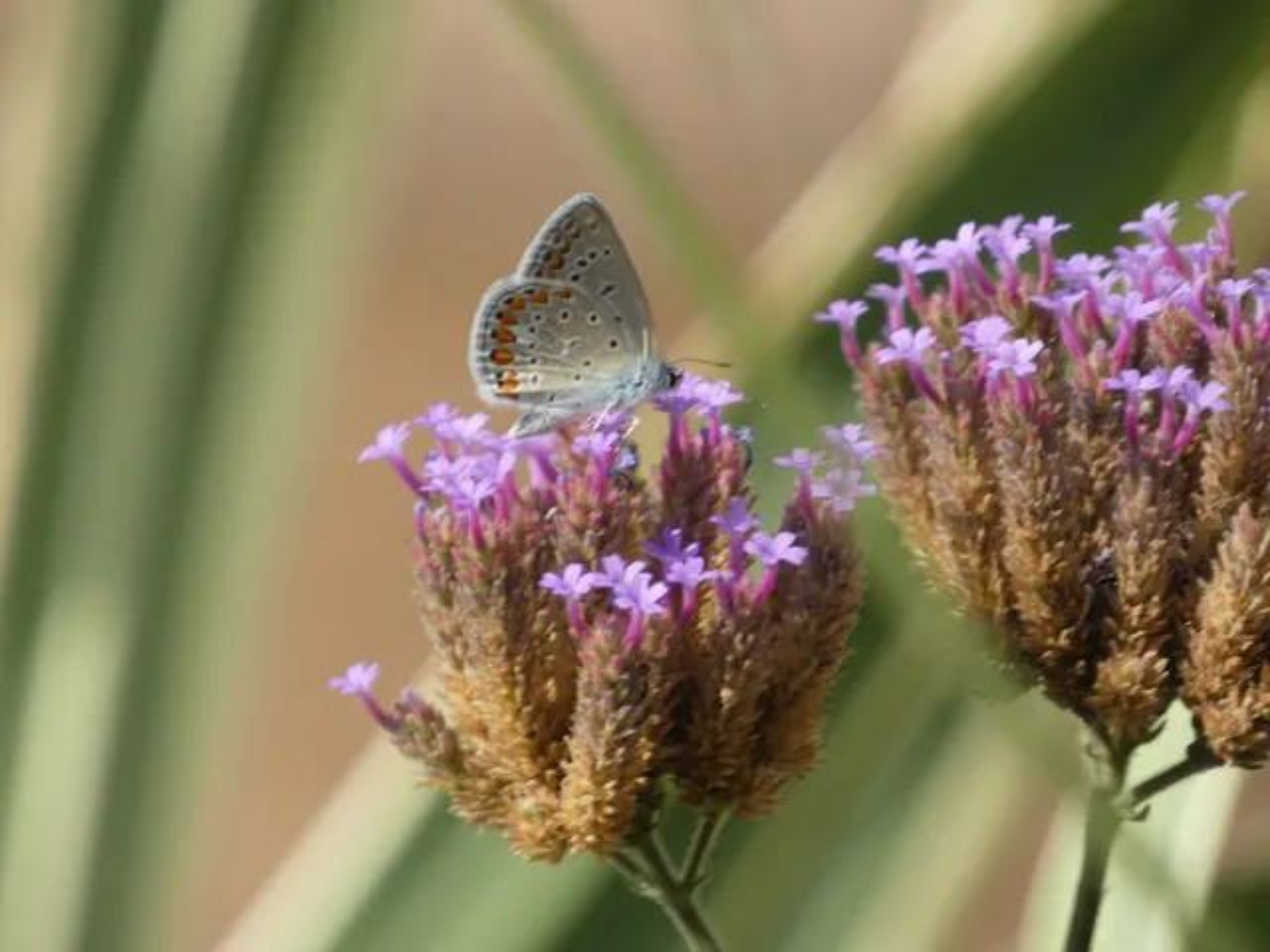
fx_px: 37899
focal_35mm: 1033
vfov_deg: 1.4
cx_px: 635
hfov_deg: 1.9
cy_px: 476
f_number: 5.6
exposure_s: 1/125
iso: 100
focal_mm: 185
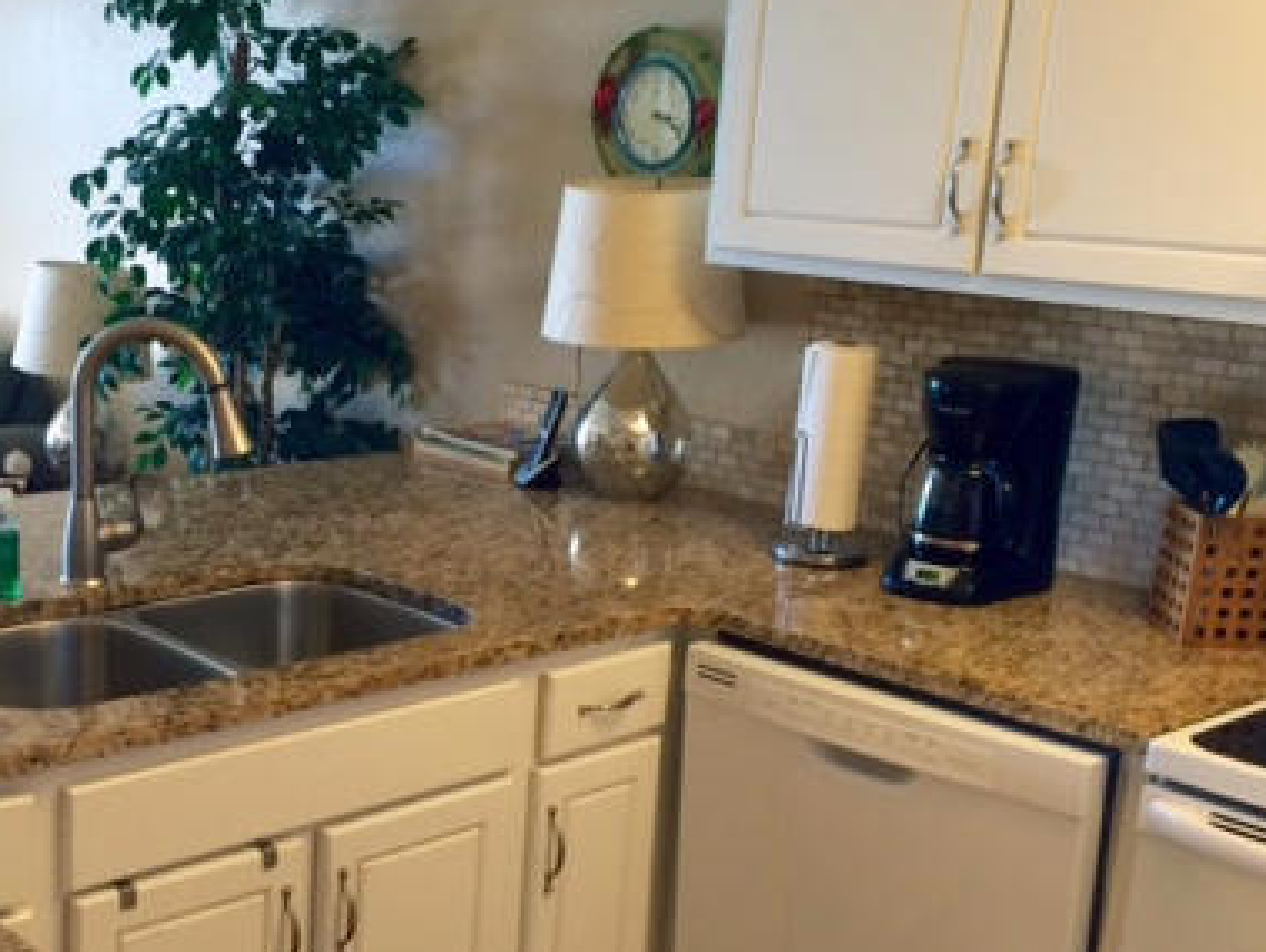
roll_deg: -1.6
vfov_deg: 29.6
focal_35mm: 49
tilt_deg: -14.9
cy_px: 601
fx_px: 1794
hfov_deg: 37.9
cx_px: 317
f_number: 2.2
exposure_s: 1/40
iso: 40
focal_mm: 4.15
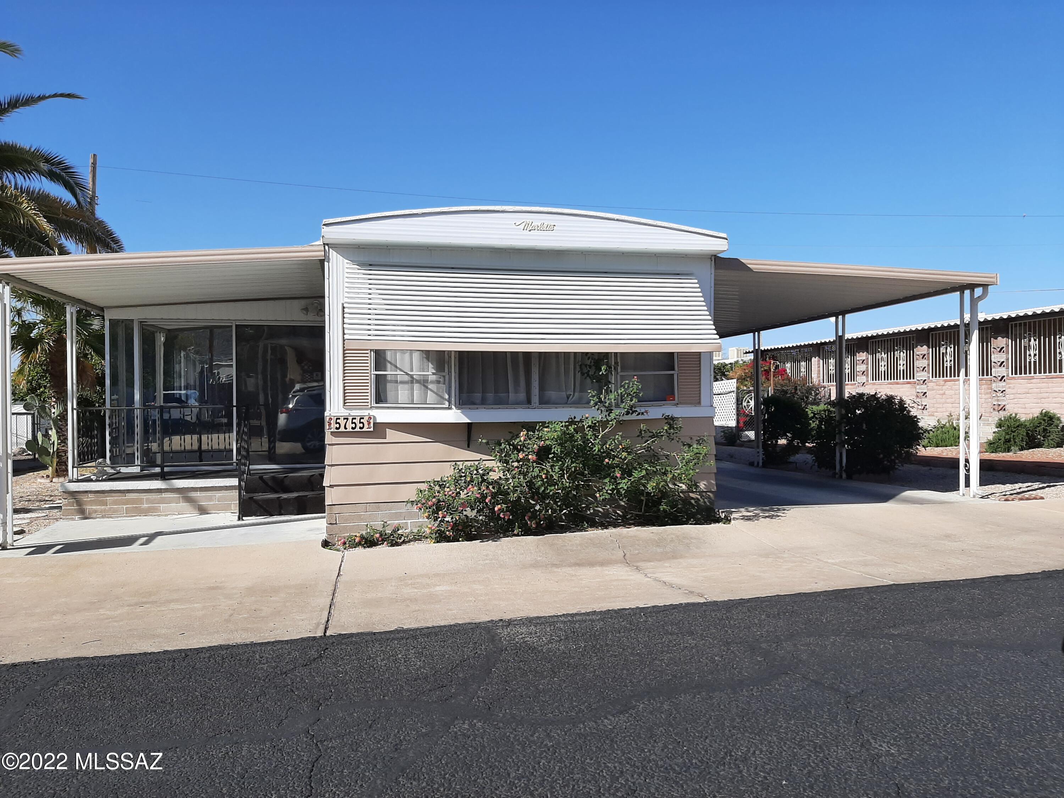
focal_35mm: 26
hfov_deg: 67.3
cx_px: 532
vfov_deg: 53.1
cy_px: 399
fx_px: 799
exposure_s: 1/3106
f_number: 1.7
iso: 40
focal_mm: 3.93
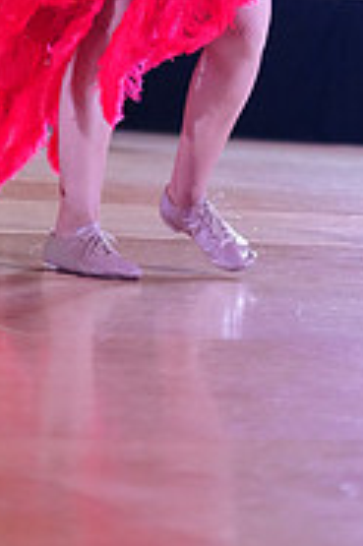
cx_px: 105
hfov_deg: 5.9
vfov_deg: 8.7
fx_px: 3515
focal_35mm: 232
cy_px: -263
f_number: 2.8
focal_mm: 74
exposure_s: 1/400
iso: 6400
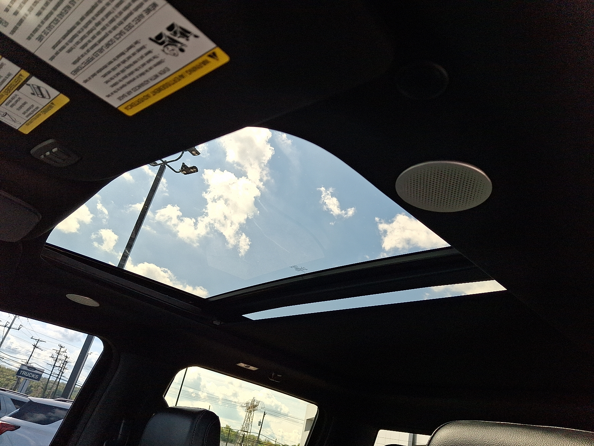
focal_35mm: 25
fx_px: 429
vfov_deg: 54.9
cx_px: 297
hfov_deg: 69.4
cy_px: 223
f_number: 1.8
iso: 25
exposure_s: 1/196
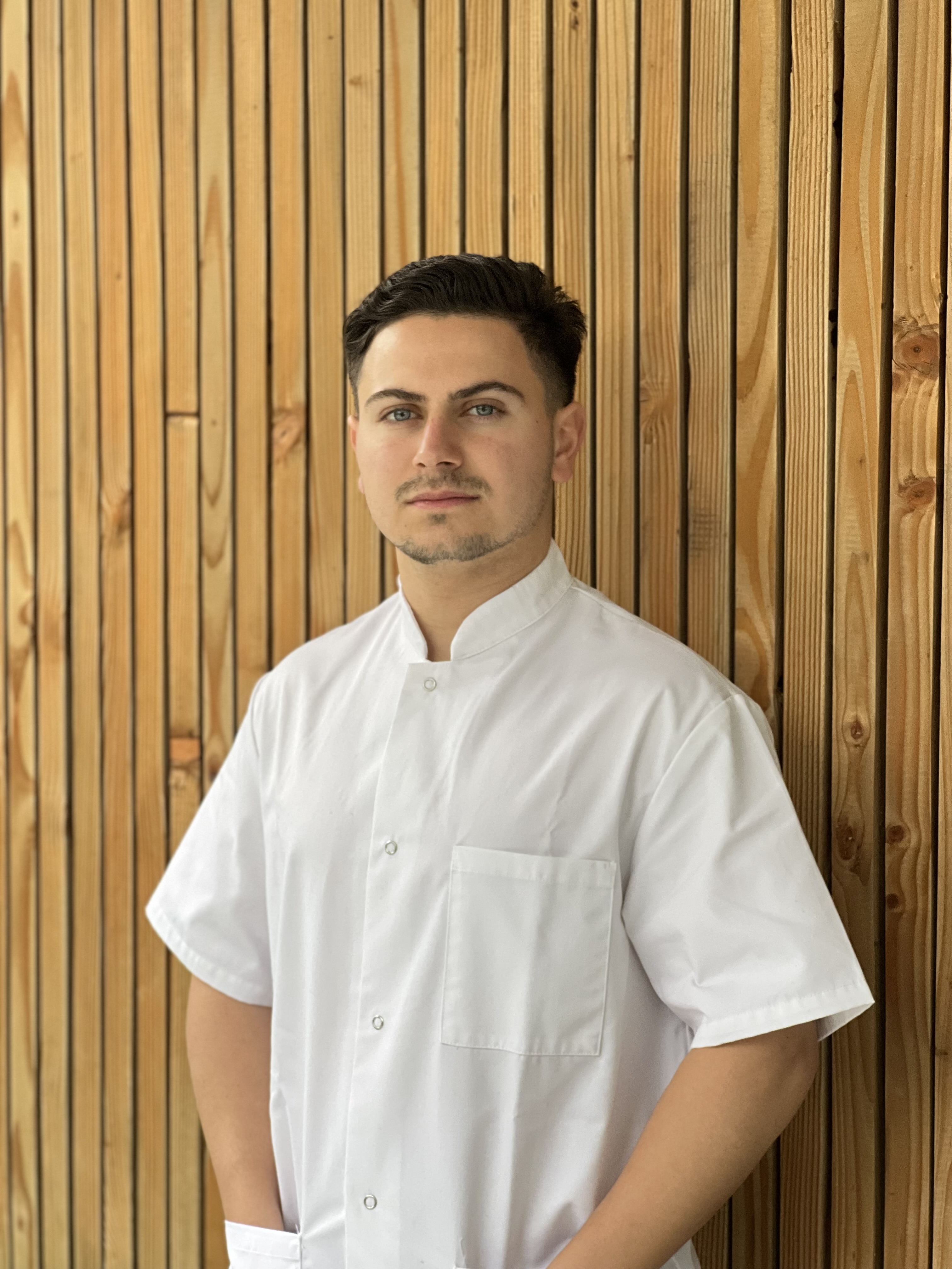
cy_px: 634
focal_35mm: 77
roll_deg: -0.3
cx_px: 476
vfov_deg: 25.3
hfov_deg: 19.1
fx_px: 2824
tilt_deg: -4.7
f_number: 2.8
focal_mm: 9
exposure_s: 1/113
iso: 250
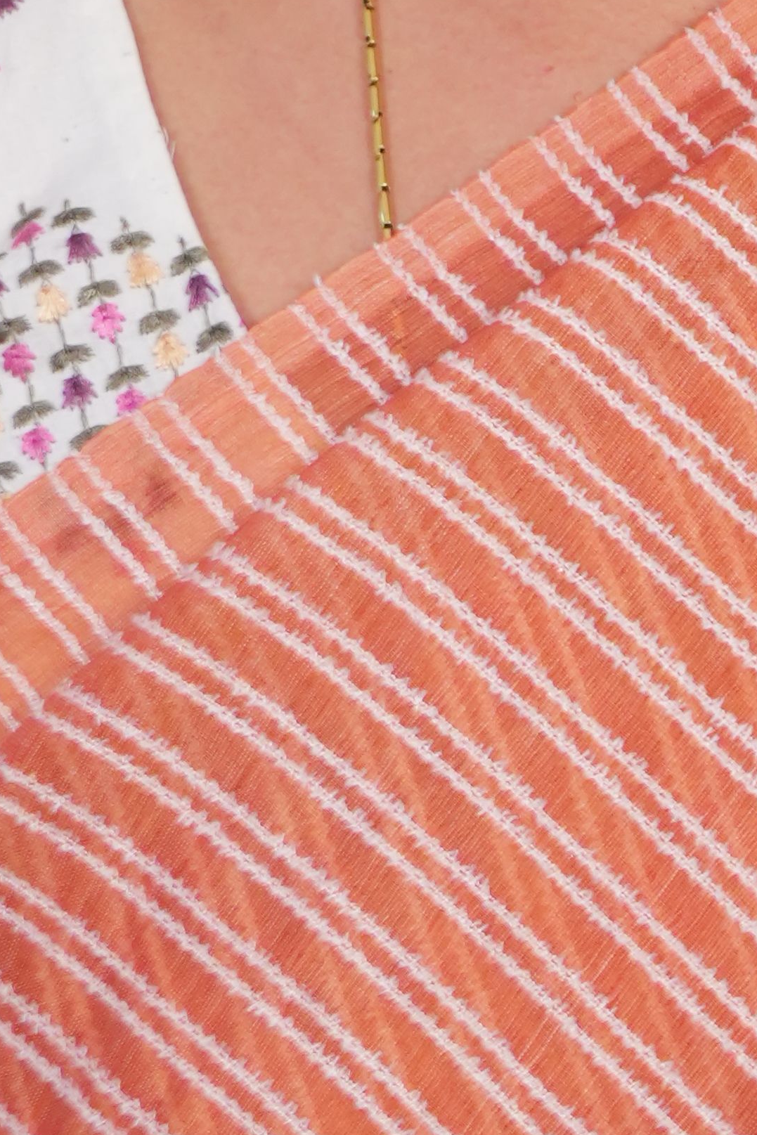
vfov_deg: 7.3
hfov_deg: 4.9
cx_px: 874
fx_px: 8892
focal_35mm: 282
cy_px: -144
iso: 1250
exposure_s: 1/250
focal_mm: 65
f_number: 5.6
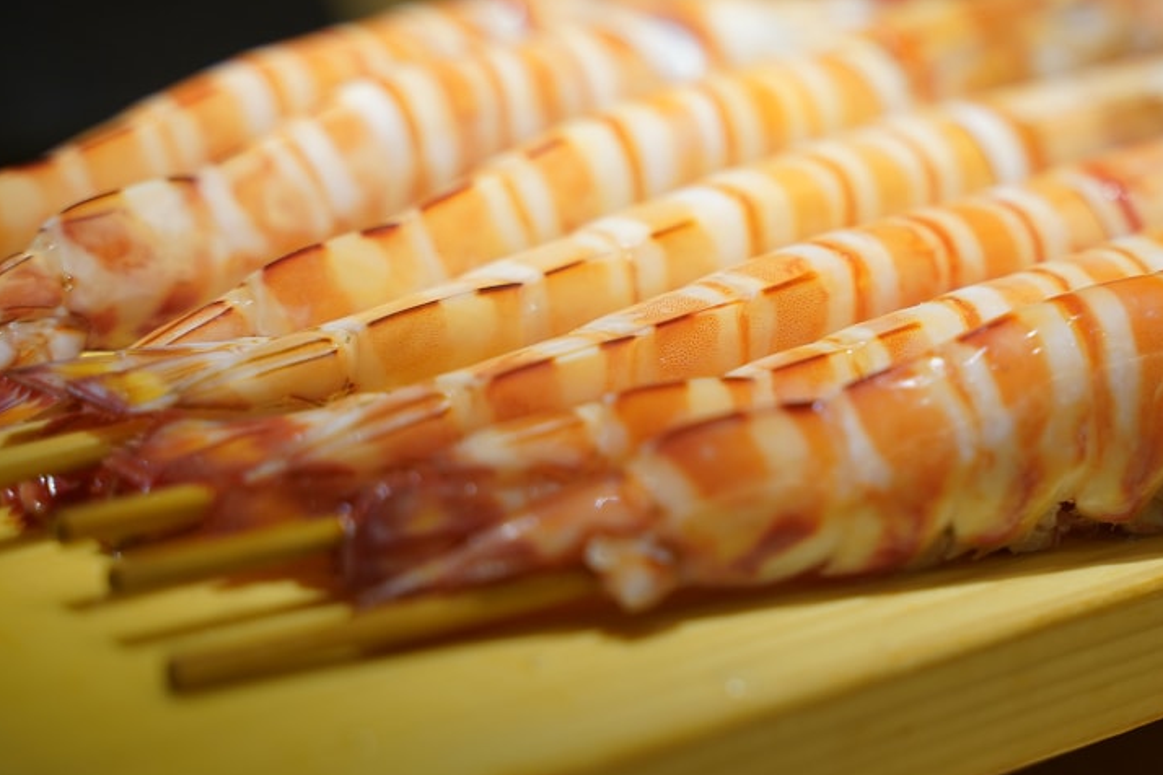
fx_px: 4070
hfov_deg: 16.2
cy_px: 252
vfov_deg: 10.9
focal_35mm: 126
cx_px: 920
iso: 400
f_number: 4
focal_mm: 75
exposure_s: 1/80
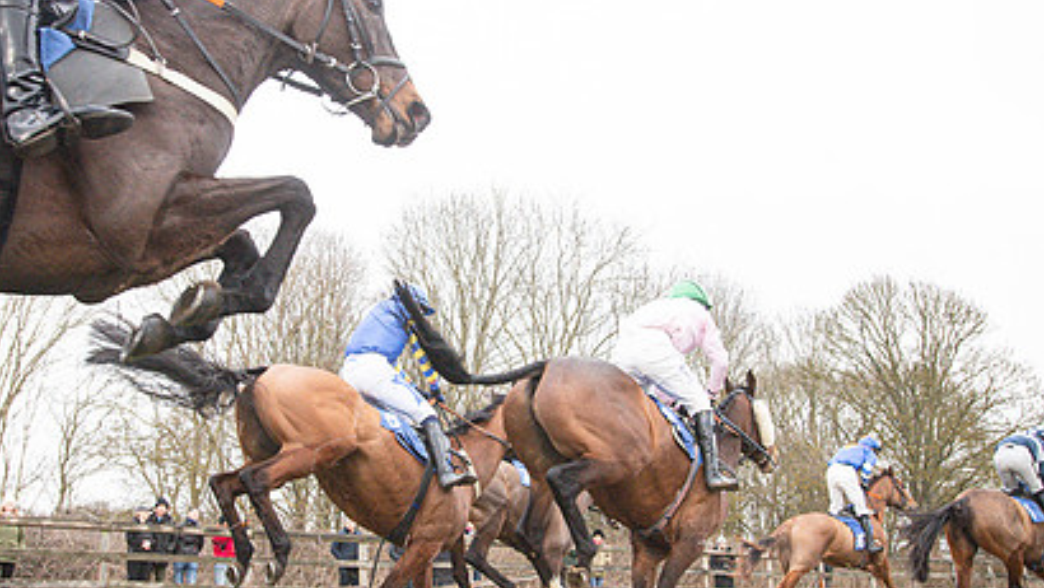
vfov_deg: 33.7
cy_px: 348
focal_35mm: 35
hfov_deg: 56.6
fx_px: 969
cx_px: 495
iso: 2000
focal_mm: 20
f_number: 6.3
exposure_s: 1/1600
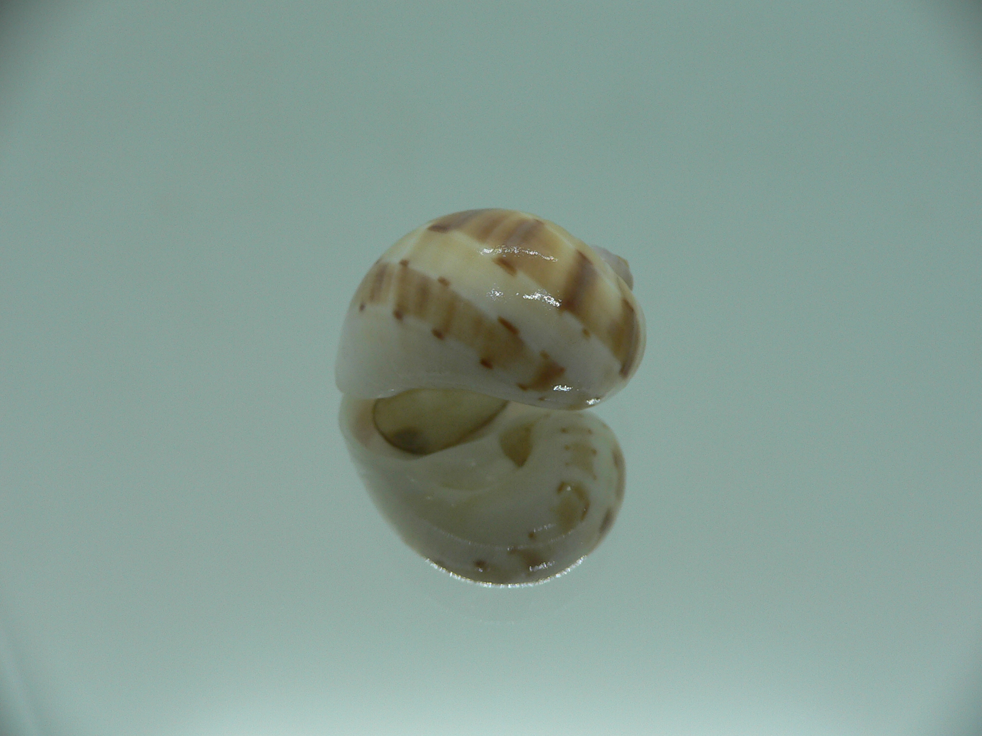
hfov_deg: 52.6
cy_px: 368
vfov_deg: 40.7
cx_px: 491
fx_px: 993
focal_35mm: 35
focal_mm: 4.6
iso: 80
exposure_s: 1/60
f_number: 2.8
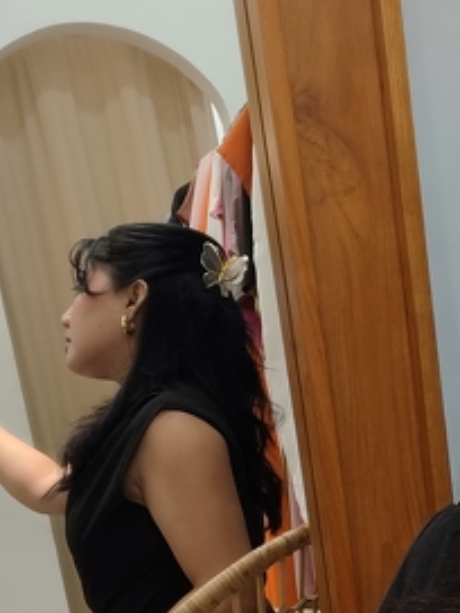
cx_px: 452
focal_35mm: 54
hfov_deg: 25.8
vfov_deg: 34.3
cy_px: 507
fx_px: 957
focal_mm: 2.23
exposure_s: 1/40
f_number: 2.2
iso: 162
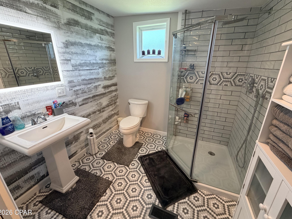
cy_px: 106
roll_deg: -0.6
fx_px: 127
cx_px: 149
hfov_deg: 98.2
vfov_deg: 81.7
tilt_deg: -18.4
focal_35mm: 15
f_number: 2.2
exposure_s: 1/92
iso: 320
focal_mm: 2.22
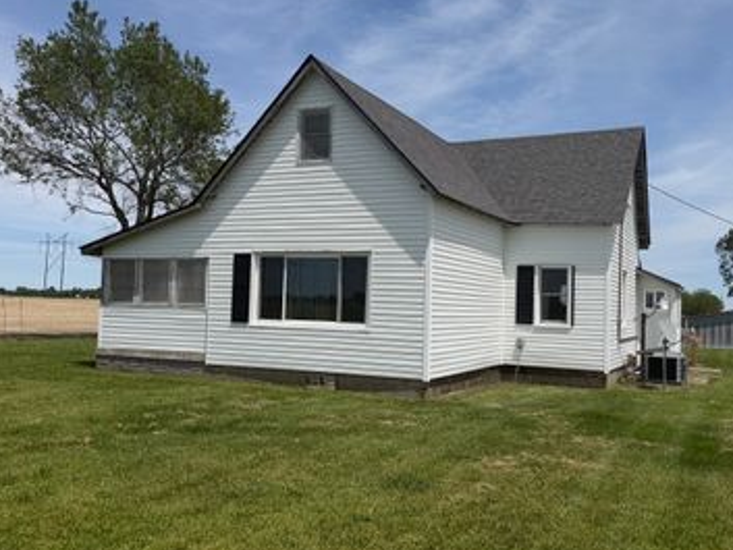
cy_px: 273
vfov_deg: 41.8
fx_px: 720
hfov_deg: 53.8
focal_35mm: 34
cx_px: 403
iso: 80
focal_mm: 6.76
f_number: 1.78
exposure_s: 1/8130
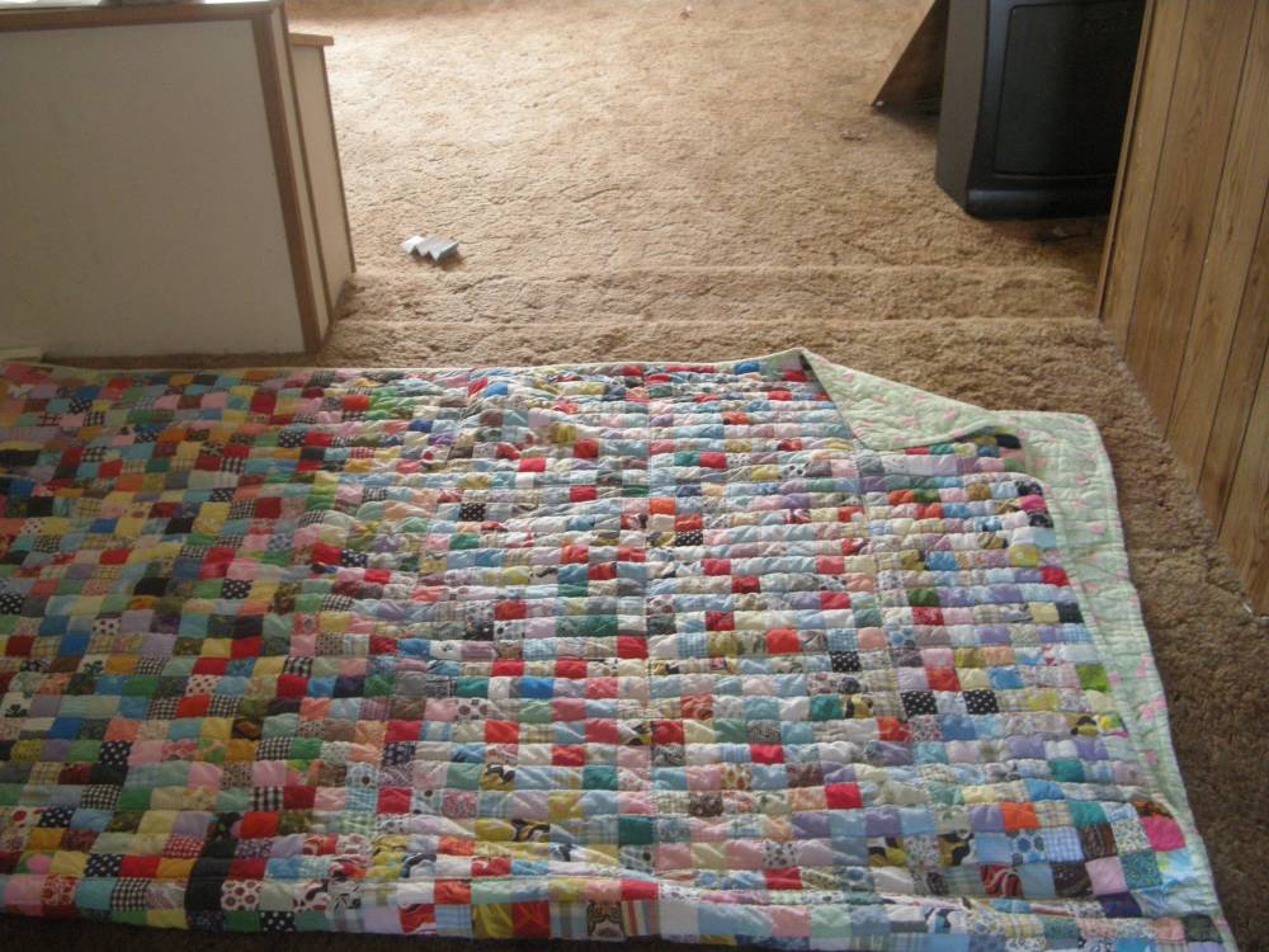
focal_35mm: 37
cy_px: 476
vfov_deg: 38.7
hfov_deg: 50.1
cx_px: 634
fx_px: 1356
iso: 400
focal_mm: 7.9
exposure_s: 1/33.6
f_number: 2.8
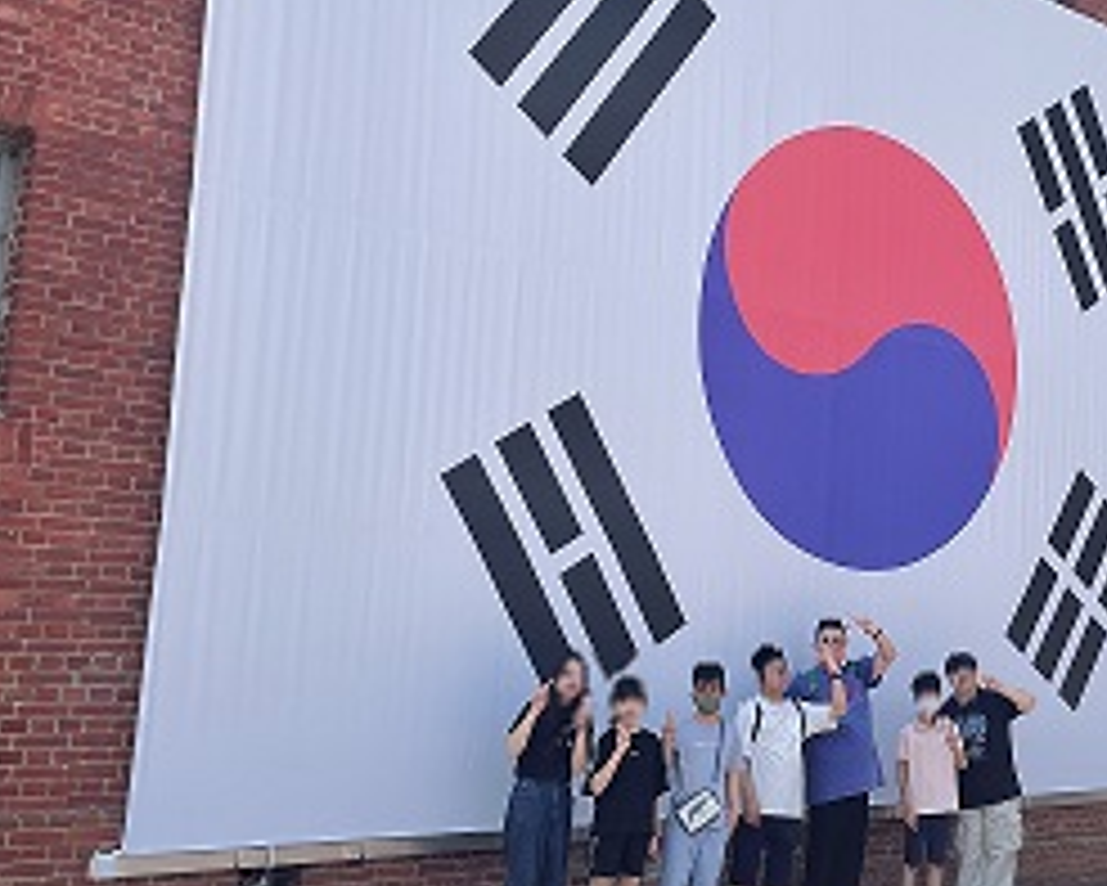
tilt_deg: +7.4
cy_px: 432
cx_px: 981
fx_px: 1704
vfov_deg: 29.2
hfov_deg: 34.2
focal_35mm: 52
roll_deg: -1.9
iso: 32
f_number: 1.6
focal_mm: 4.2
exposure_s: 1/2304
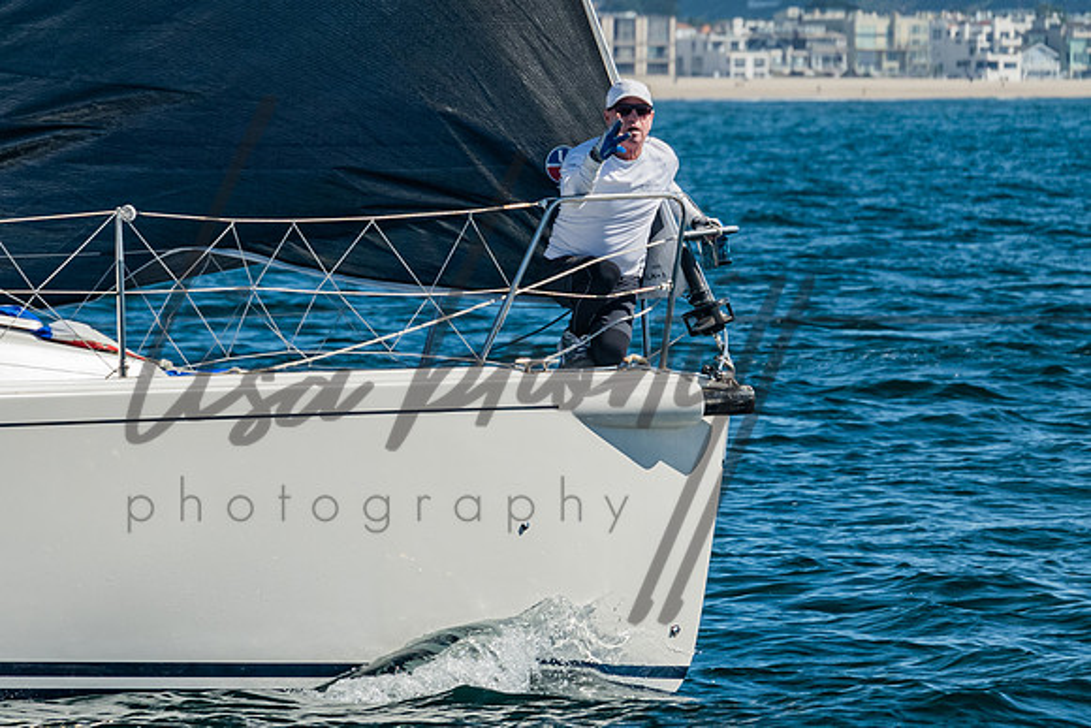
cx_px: 621
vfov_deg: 3.0
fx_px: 13834
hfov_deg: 4.5
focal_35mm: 456
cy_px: 135
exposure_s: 1/400
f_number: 10
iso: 400
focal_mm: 200
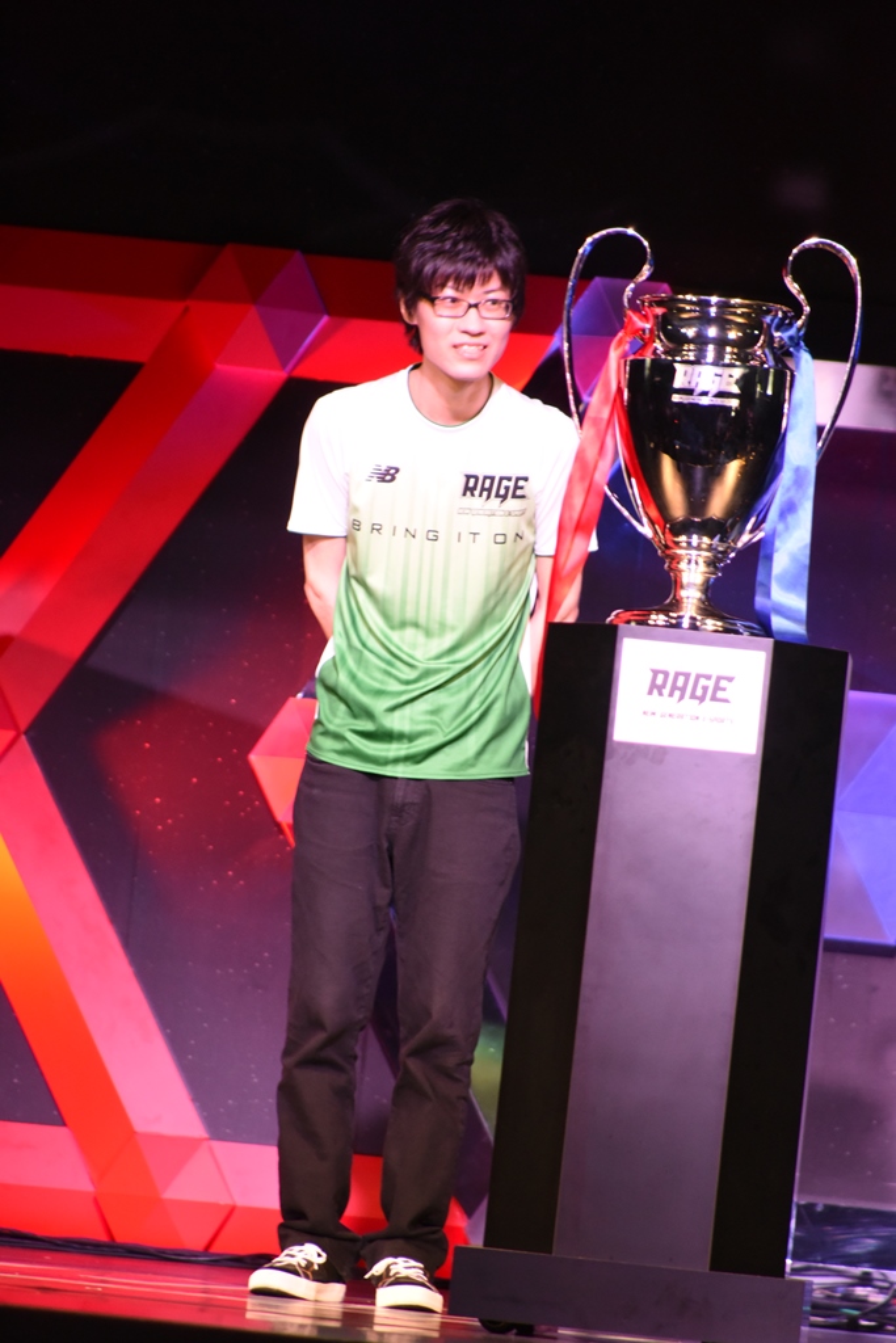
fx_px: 9329
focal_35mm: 250
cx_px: 448
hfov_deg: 5.5
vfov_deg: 8.2
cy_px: 672
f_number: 6.3
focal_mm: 250
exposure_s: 1/100
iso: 2500
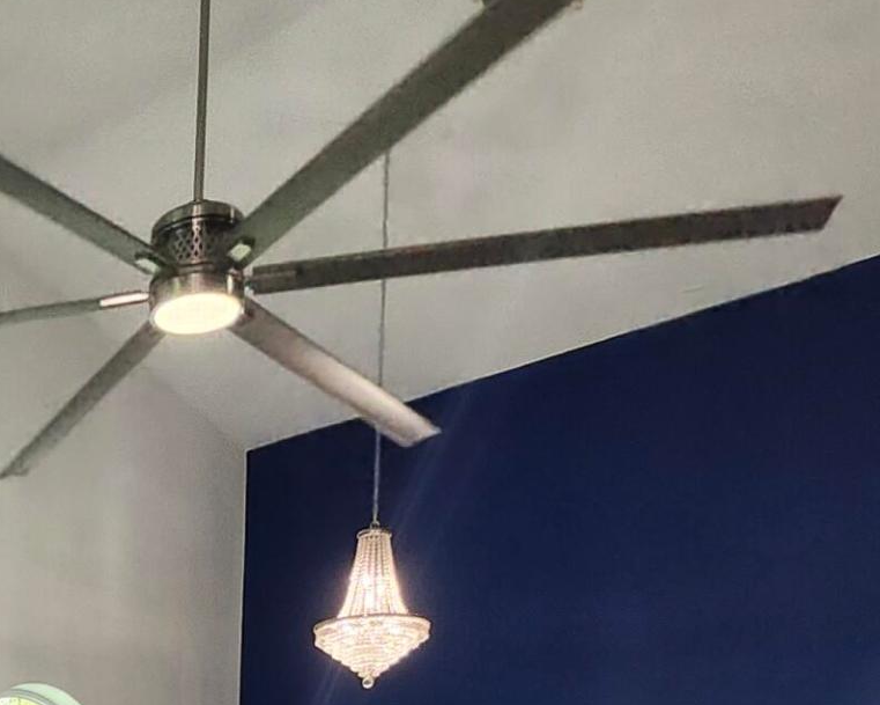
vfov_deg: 25.7
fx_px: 1250
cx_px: -138
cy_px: 977
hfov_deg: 32.9
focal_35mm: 48
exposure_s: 1/60
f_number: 2.2
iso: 125
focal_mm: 1.74
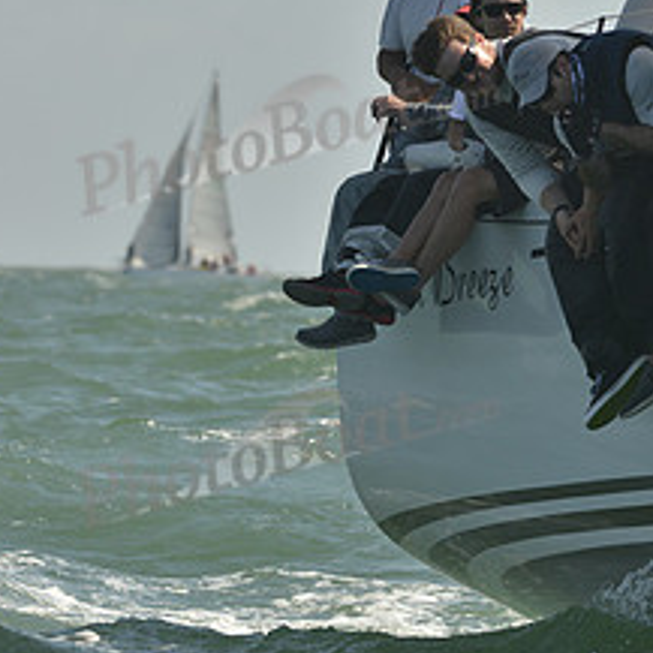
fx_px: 9711
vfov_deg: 3.9
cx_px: 659
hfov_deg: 3.8
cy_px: 251
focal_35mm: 455
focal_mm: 200
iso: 280
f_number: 7.1
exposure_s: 1/1250
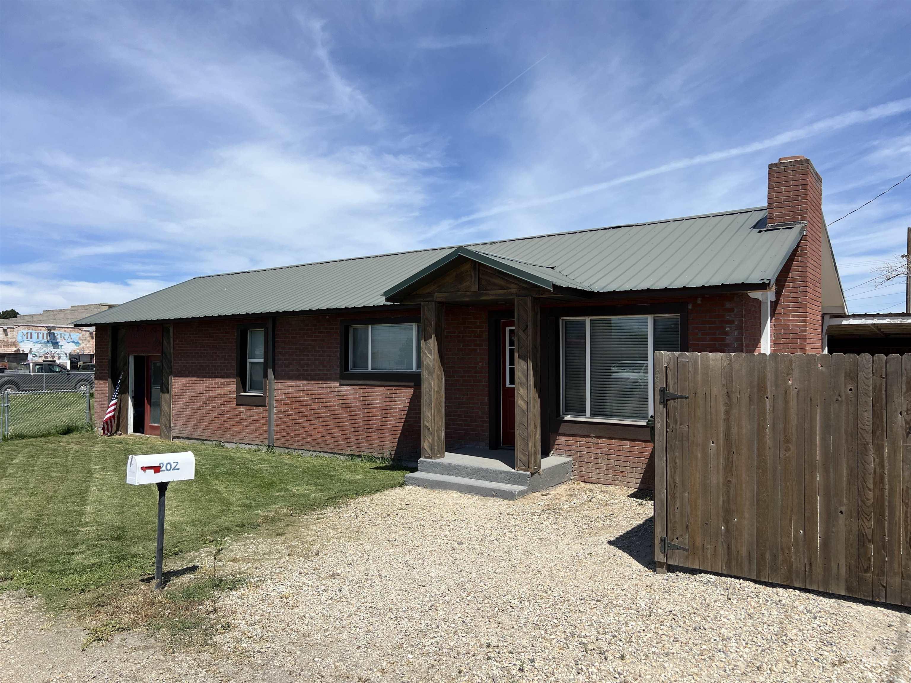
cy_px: 342
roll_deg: -0.4
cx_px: 456
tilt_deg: +2.3
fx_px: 684
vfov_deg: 53.1
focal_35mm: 26
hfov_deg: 67.3
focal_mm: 5.7
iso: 50
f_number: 1.5
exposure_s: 1/5882
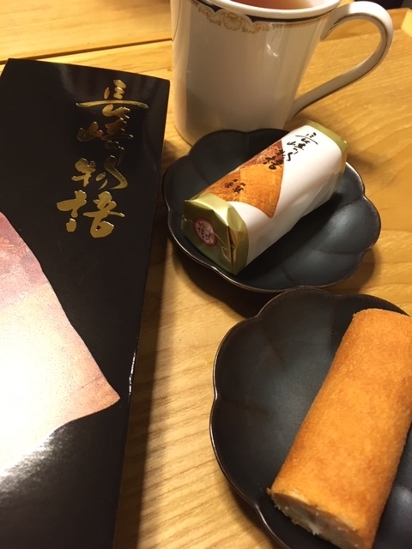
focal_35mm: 29
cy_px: 274
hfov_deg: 48.2
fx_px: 460
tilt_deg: -53.4
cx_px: 206
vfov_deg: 61.7
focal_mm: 4.15
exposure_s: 1/30
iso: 200
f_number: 2.2
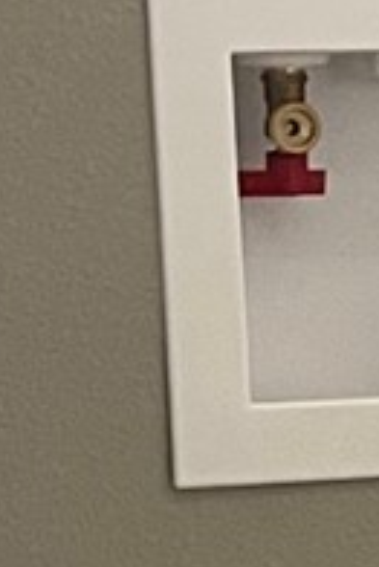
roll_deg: +1.8
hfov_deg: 4.8
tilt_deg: -7.0
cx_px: 862
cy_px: 686
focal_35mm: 282
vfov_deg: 7.2
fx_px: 4445
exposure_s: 1/40
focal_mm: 5.1
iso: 500
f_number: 1.6
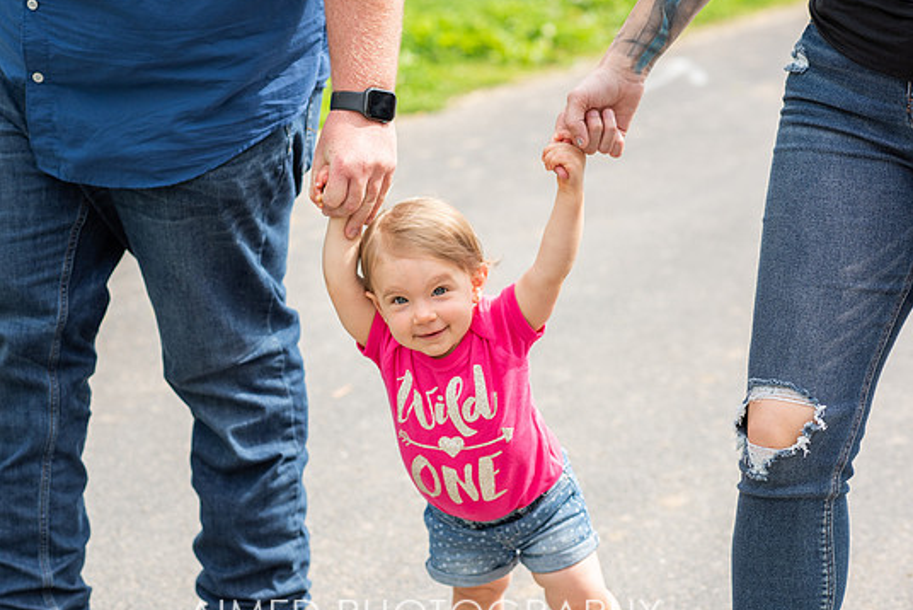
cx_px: 426
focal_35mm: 92
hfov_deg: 22.1
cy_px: 318
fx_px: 2334
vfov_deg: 14.9
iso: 200
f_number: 3.5
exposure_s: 1/1000
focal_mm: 85
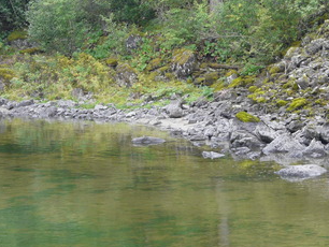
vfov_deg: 5.2
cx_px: 77
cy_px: 166
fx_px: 2739
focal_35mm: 288
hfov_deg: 6.9
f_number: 3.6
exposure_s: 1/100
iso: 100
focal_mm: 20.6
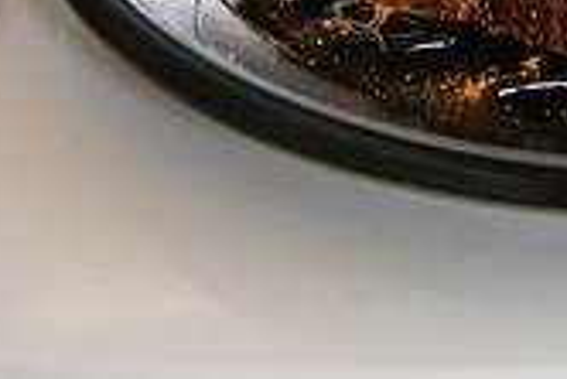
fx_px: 2097
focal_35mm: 133
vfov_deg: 9.8
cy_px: -278
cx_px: 471
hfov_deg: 15.3
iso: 800
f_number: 4
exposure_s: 1/200
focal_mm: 38
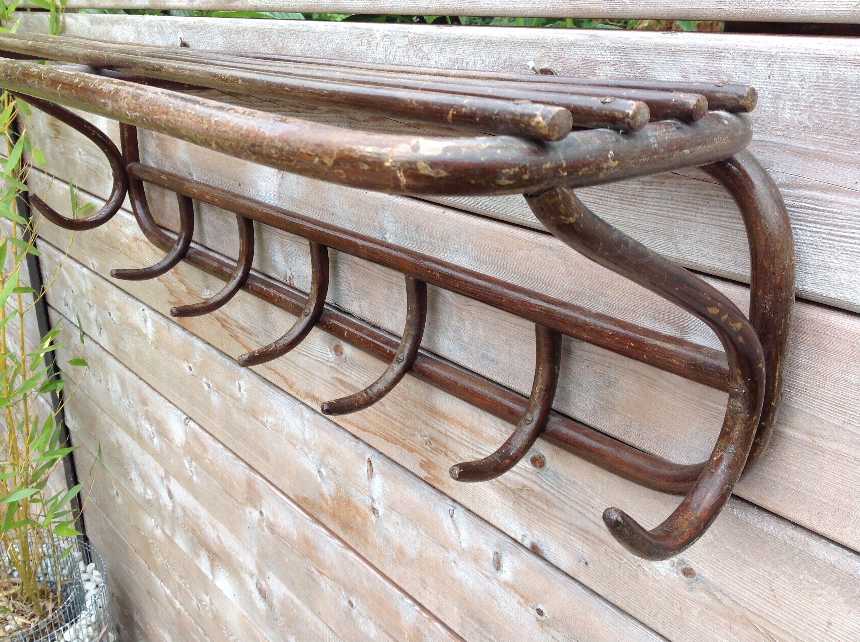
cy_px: 321
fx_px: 868
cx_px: 430
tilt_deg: -20.9
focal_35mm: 35
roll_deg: -0.2
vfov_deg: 40.6
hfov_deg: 52.7
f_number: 2.4
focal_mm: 4.28
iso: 50
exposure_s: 1/256
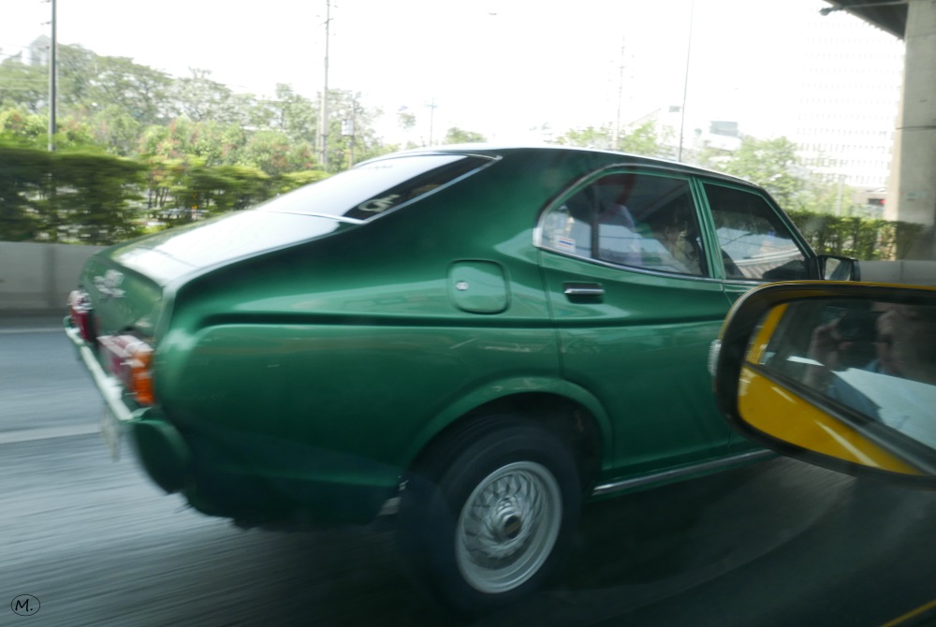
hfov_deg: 73.7
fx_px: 625
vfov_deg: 53.3
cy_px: 314
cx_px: 468
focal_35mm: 24
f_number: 5
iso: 200
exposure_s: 1/125
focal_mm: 10.9
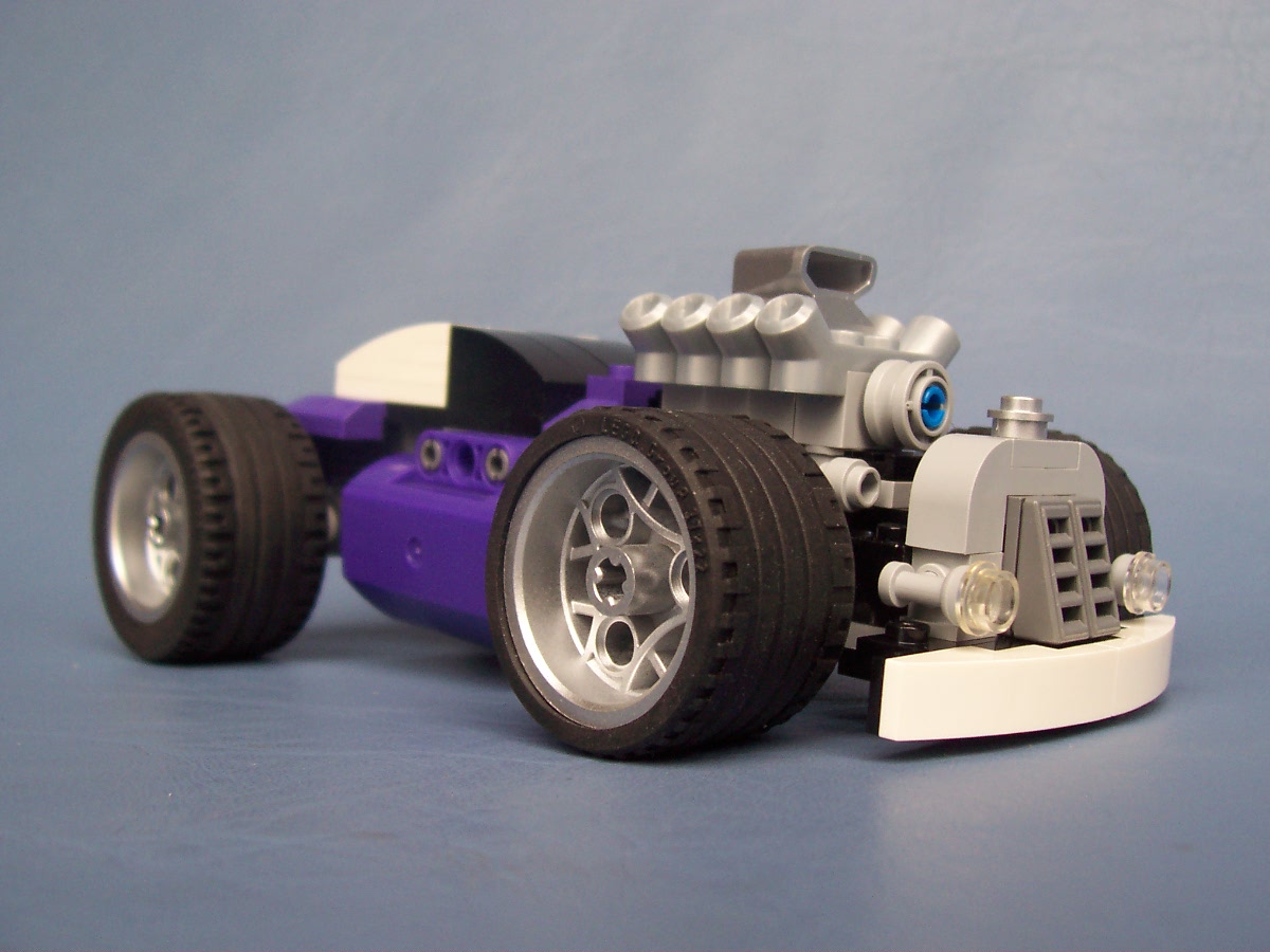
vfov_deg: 38.7
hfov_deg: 50.1
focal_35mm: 37
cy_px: 476
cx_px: 635
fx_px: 1357
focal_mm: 5.6
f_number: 2.8
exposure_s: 1/45
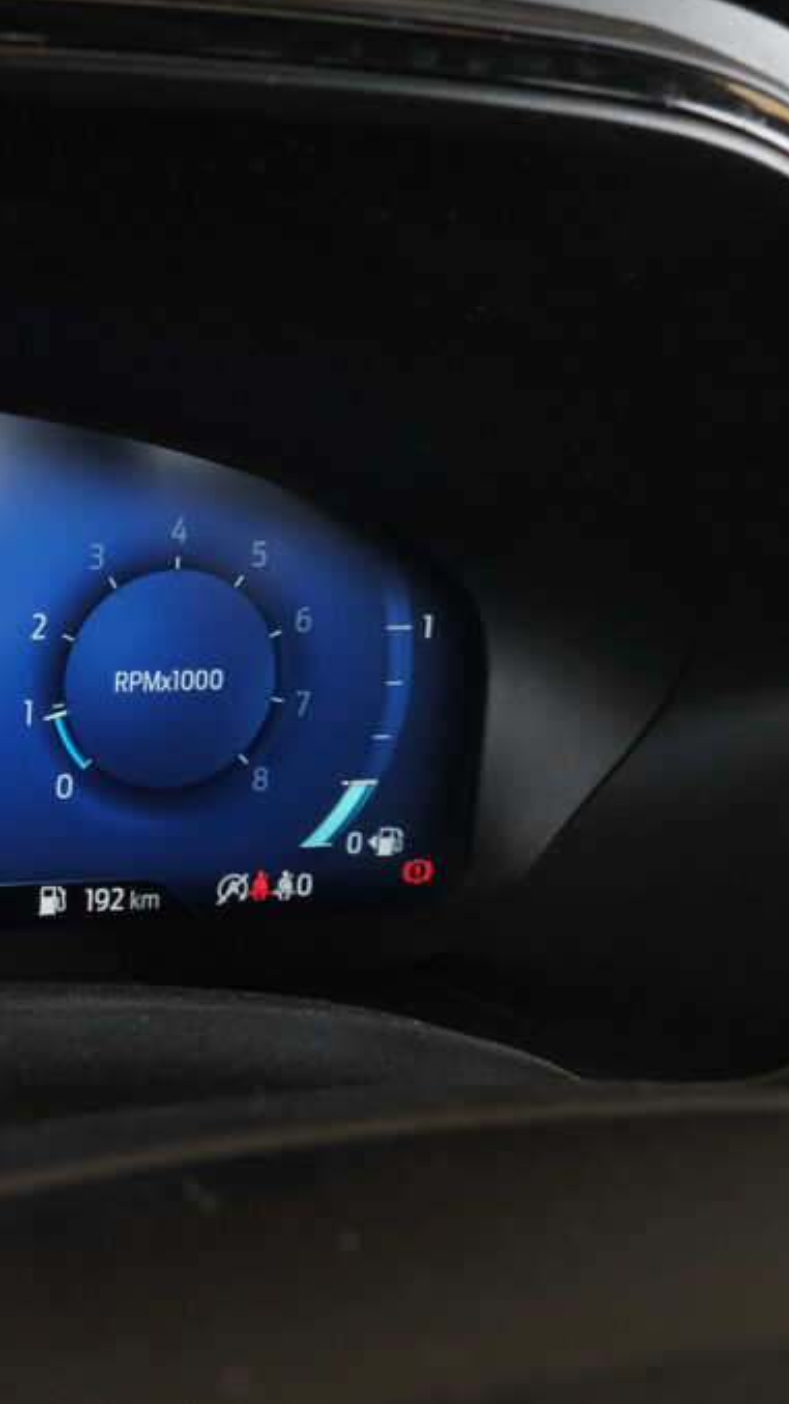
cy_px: 699
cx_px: -215
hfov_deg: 26.7
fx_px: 1414
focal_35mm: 38
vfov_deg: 52.8
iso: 2000
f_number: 8
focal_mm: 16.1
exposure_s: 1/40
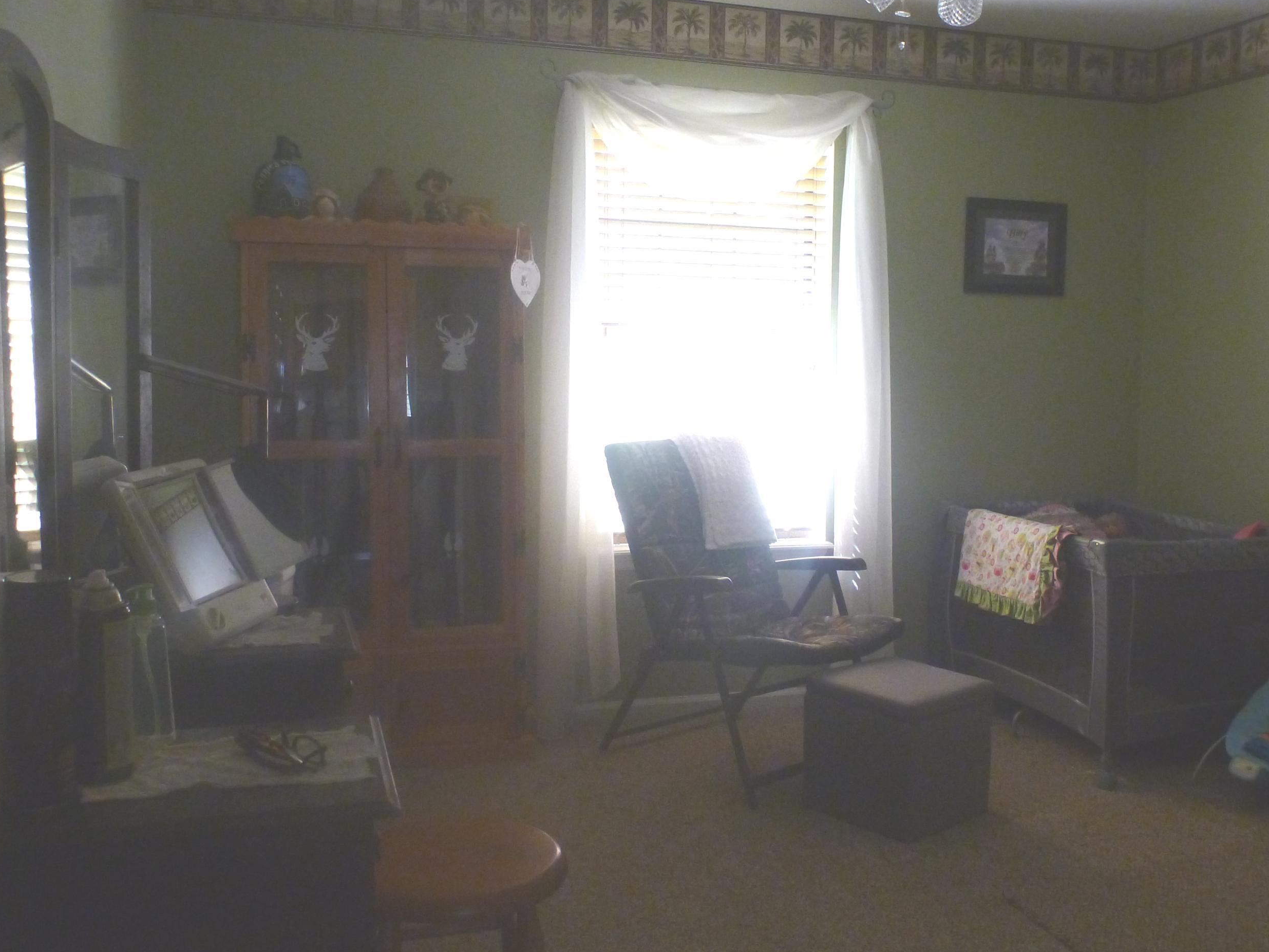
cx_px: 724
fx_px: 1246
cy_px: 431
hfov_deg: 53.8
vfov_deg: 41.7
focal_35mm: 34
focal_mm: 4.9
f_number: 3.3
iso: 400
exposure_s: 1/30
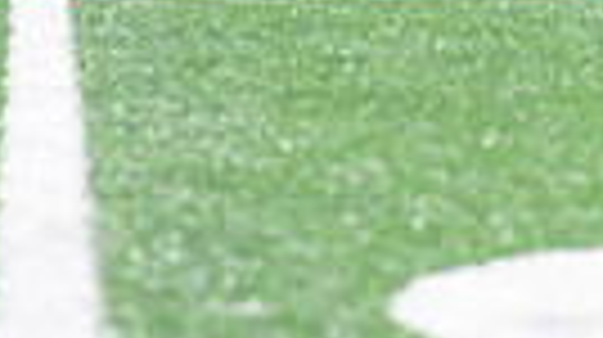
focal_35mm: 526
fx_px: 8400
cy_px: -370
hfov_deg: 4.1
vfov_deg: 2.3
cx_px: 90
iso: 560
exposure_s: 1/1000
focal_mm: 115
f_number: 5.6
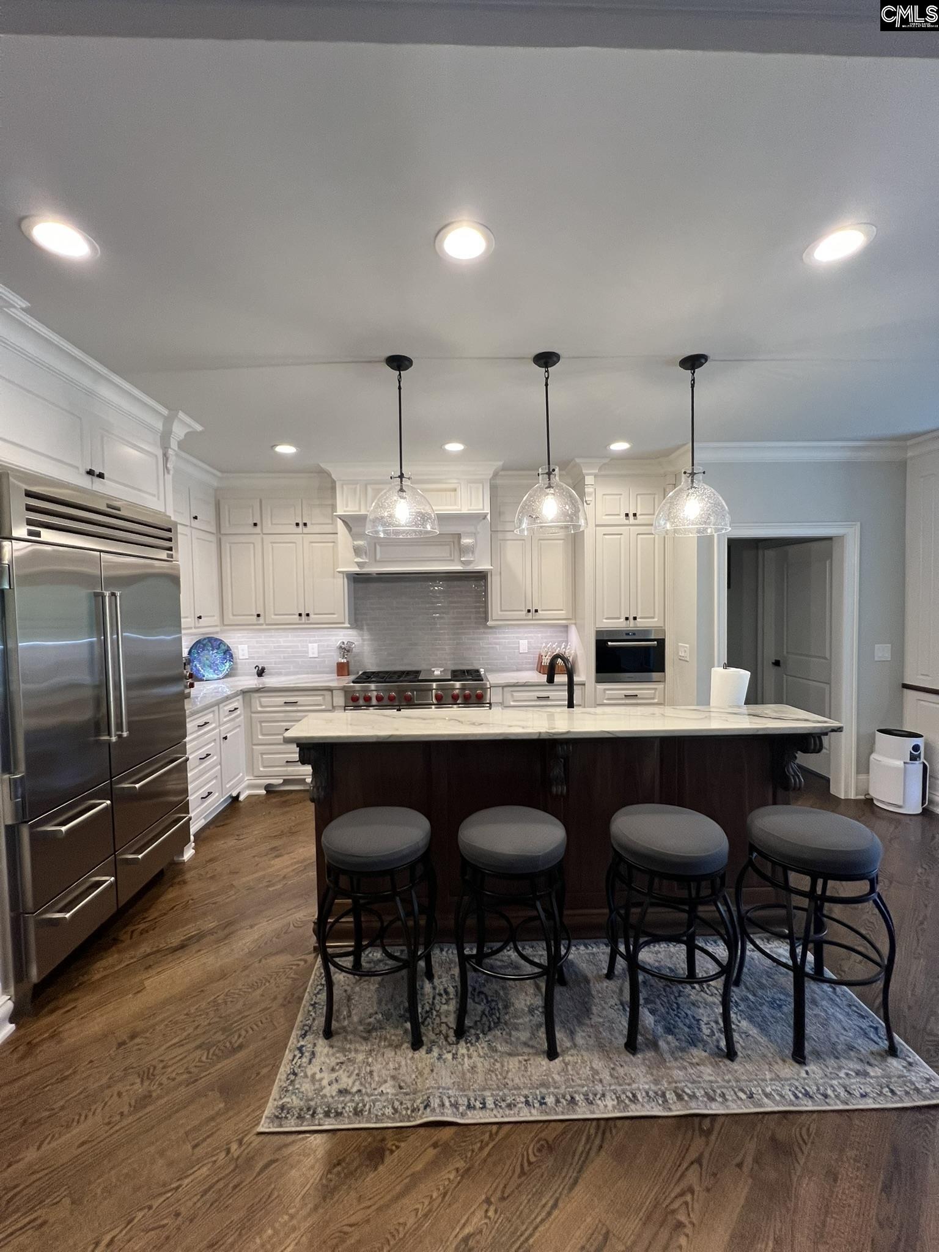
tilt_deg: -3.5
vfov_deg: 106.2
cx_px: 470
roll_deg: +1.1
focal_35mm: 13
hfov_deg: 89.9
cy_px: 626
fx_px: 470
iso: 200
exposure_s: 1/120
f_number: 1.8
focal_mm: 1.57
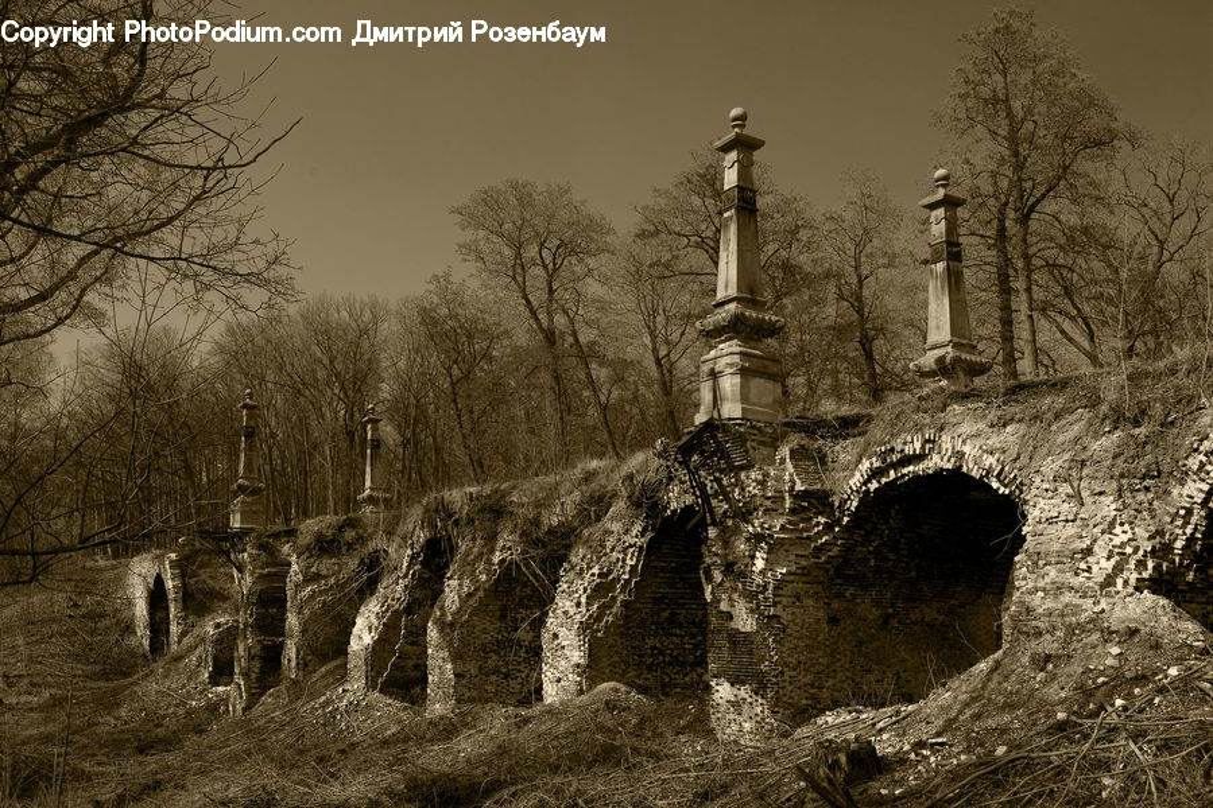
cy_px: 404
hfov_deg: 53.1
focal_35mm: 36
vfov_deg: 36.9
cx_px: 606
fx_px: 1213
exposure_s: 1/320
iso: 200
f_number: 9
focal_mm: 36
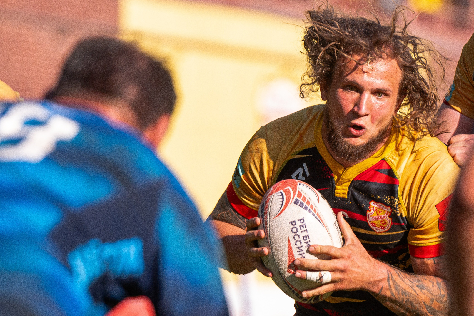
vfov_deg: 2.8
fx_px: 6399
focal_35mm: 486
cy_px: 187
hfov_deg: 4.2
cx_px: 253
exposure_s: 1/4000
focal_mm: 200
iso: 640
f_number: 3.5
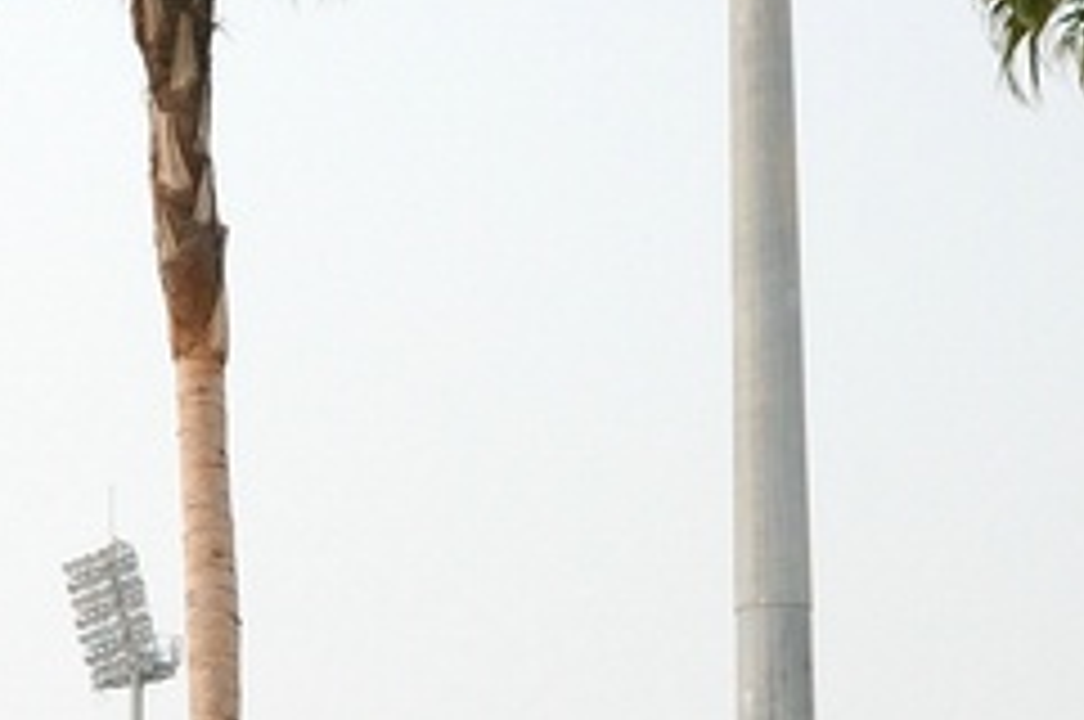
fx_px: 4992
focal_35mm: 166
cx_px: 45
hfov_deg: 12.3
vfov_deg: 8.0
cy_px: 1190
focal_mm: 26
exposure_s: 1/800
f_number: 8
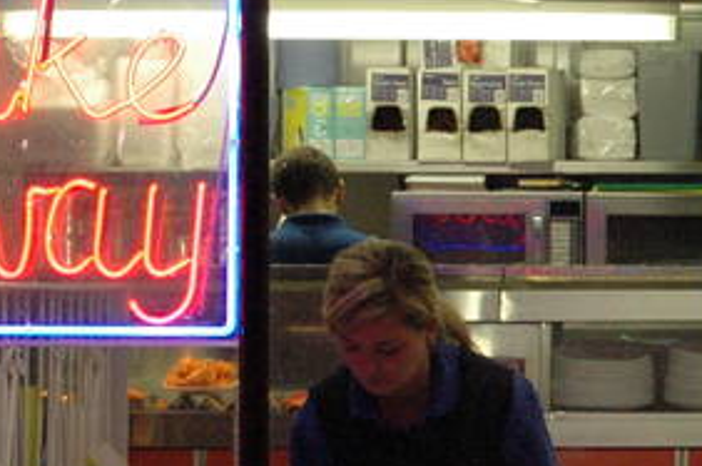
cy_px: 249
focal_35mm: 266
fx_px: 5178
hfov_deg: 7.6
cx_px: 973
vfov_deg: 5.1
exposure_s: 1/80
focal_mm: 50
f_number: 8
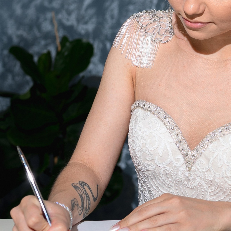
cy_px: 80
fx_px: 755
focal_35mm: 100
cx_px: 201
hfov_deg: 17.2
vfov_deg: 17.4
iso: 400
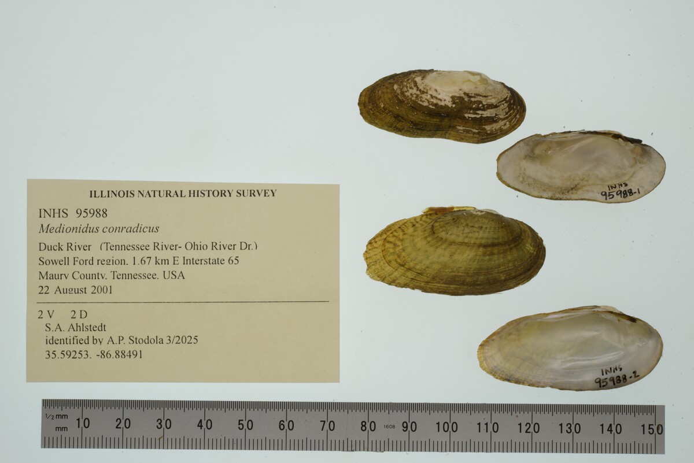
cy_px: 232
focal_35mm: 60
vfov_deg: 22.6
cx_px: 347
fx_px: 1157
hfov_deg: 33.4
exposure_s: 1/10
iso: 100
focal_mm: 60
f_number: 32
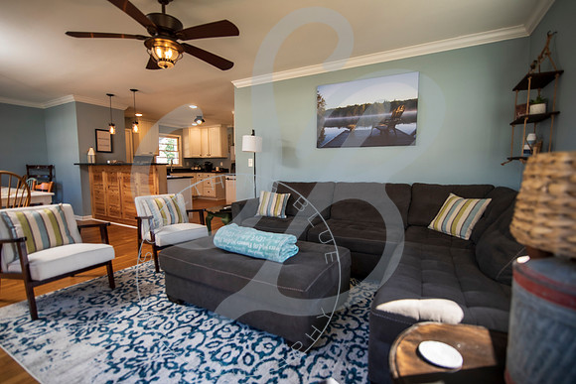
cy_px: 192
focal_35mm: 16
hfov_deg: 95.8
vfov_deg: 72.9
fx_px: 260
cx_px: 288
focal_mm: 16
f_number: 2.8
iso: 400
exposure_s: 1/250
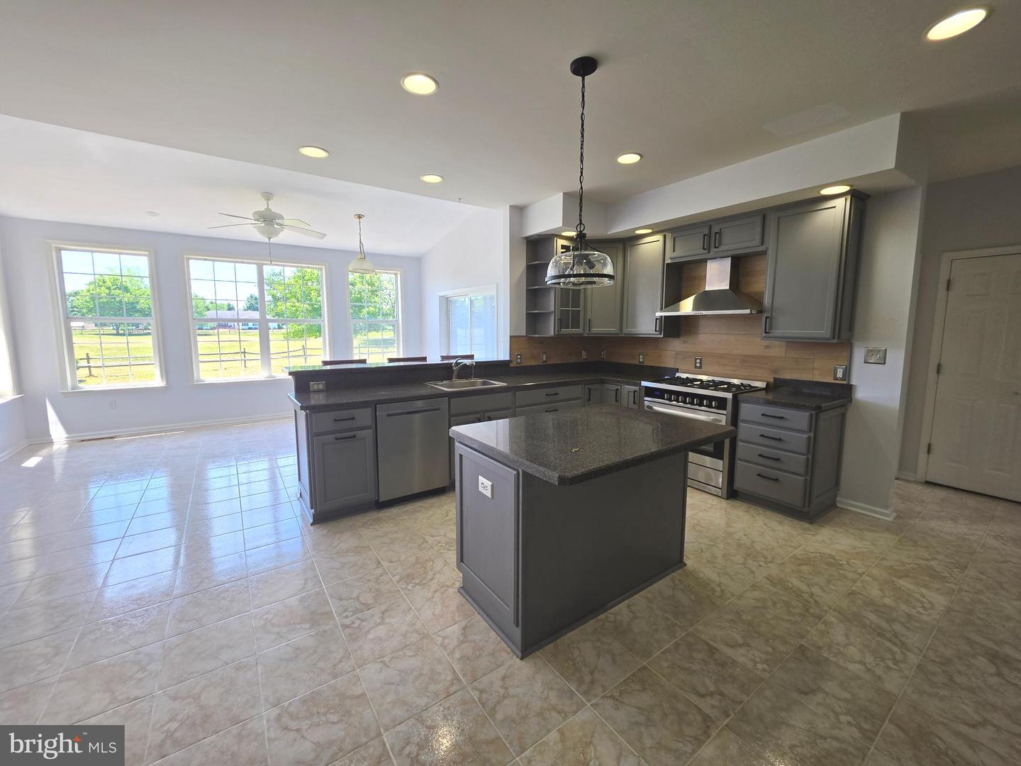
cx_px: 510
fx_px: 383
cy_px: 383
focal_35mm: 13
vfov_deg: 89.9
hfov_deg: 106.2
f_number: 1.9
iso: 20
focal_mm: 2.2
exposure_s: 1/120
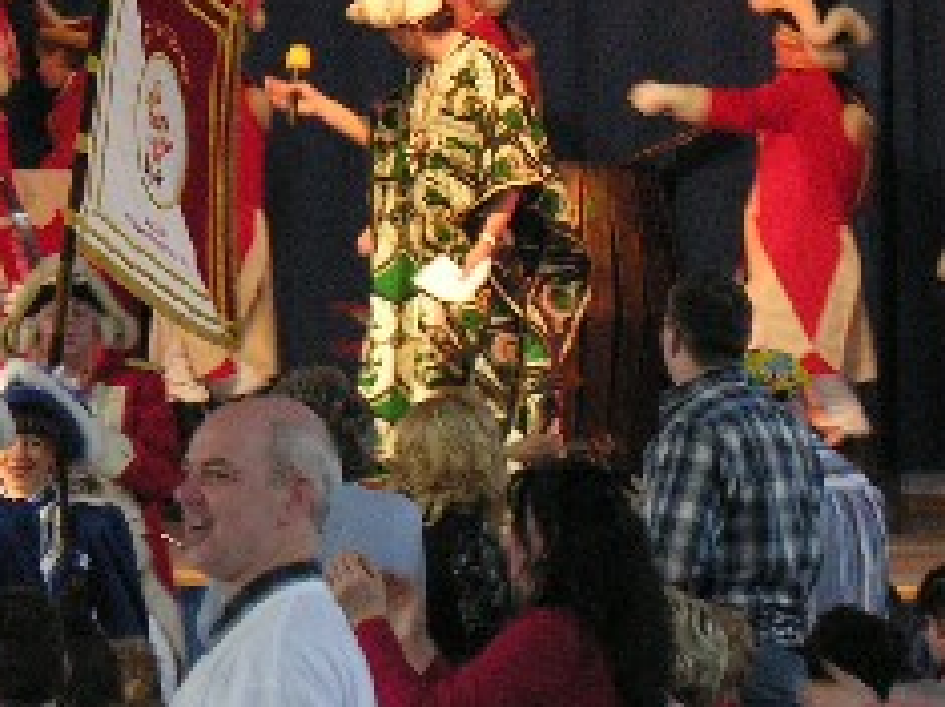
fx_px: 8731
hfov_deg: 6.2
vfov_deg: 4.6
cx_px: -113
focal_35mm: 320
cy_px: 153
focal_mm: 24
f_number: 4
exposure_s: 1/30
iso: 200
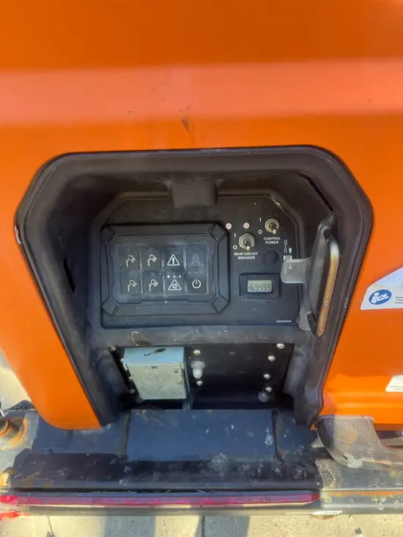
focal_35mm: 24
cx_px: 202
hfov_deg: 56.8
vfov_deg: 71.6
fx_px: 372
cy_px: 268
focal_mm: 6.76
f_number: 1.78
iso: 100
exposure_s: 1/171
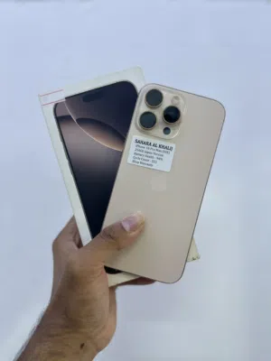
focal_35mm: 24
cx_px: 136
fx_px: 251
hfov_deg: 56.8
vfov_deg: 71.6
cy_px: 180
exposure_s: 1/121
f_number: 1.78
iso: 125
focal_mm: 6.86
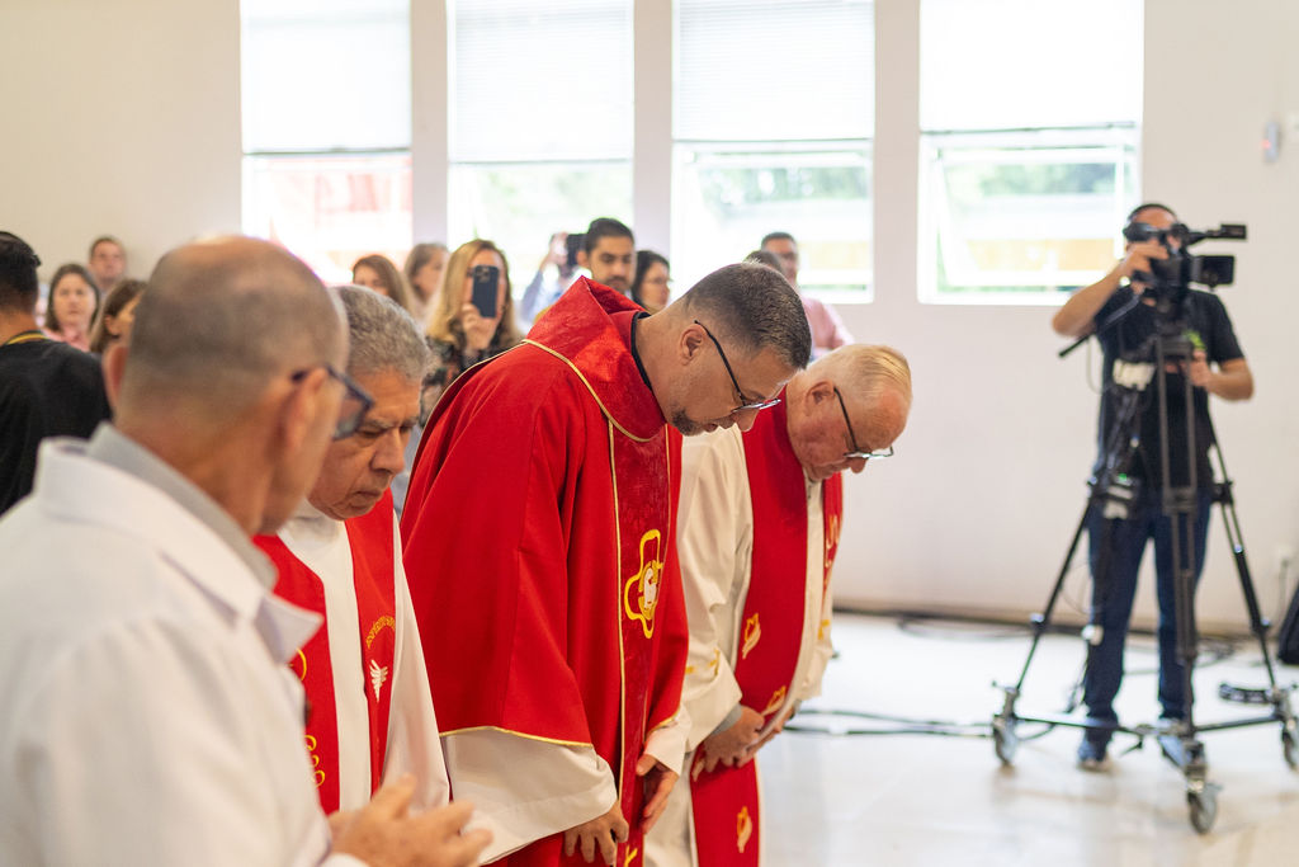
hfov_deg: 35.6
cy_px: 435
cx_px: 679
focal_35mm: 56
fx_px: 2025
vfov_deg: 24.1
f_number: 2
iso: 1000
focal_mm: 35
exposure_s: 1/160
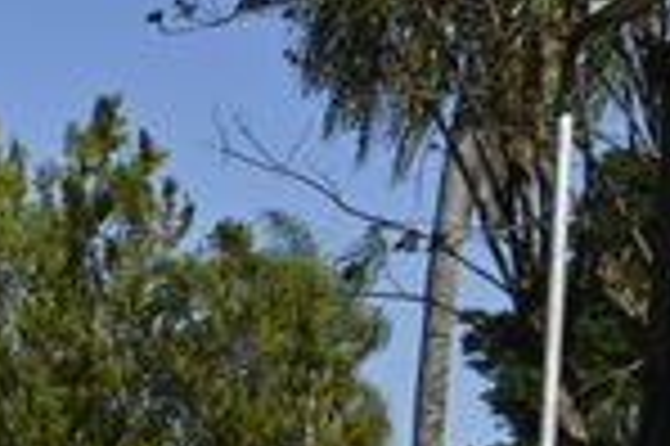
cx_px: -1255
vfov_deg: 6.3
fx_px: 3811
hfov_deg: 8.6
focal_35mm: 205
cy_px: 1129
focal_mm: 34
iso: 100
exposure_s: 1/500
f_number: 8
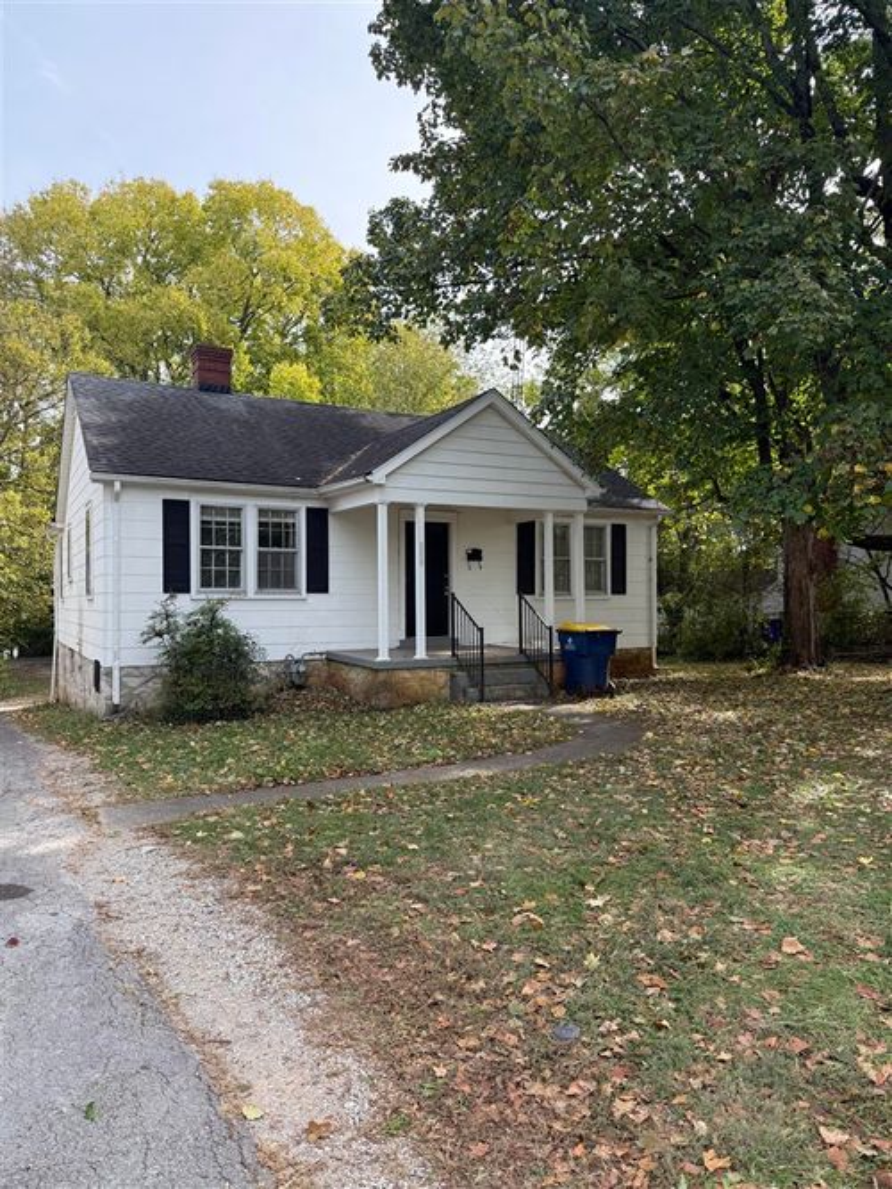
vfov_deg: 71.6
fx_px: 825
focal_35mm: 24
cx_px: 446
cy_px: 594
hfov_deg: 56.8
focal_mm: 6.76
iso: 100
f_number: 1.78
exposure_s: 1/1106
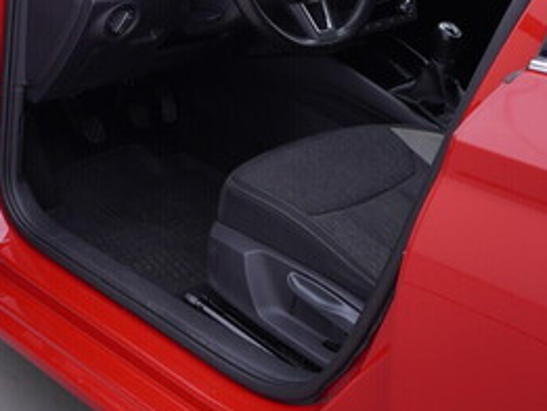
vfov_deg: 19.8
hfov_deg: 25.3
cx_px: -8
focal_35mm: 73
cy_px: 35
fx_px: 1154
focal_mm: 24
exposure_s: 1/60
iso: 125
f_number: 3.5
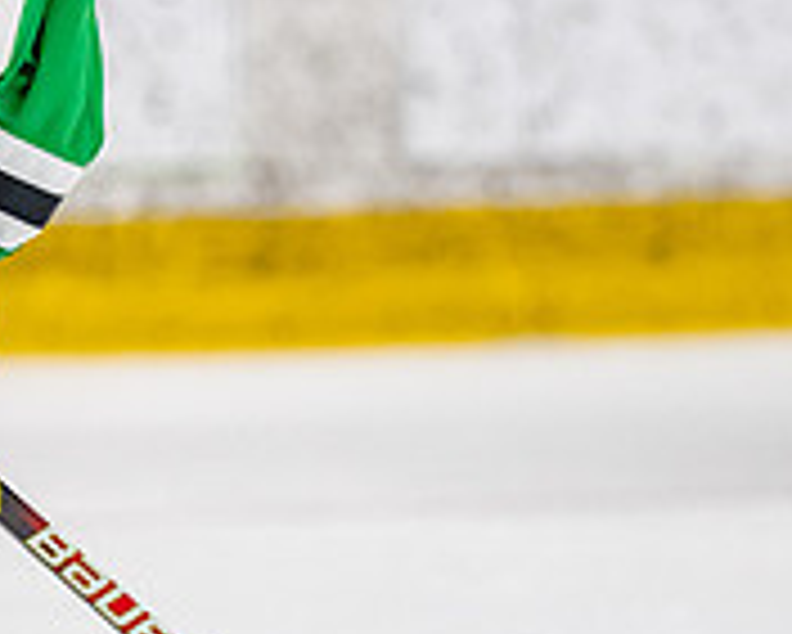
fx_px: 17801
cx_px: -586
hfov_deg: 2.5
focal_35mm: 759
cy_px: 309
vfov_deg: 2.0
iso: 1000
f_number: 2.8
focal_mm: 167
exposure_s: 1/1250
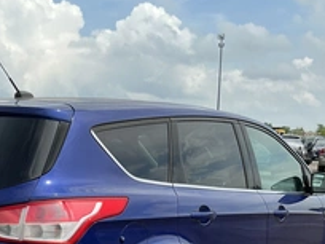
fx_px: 516
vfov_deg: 25.4
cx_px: 99
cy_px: 238
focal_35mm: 55
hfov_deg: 34.5
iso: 25
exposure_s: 1/1377
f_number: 1.8
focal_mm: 3
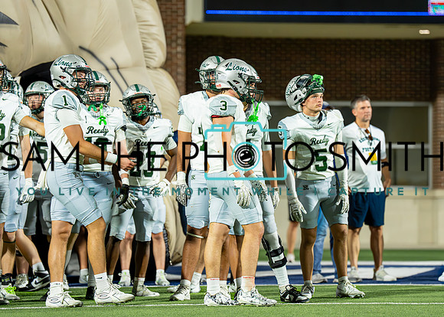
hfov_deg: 10.5
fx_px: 2415
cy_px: 145
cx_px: 261
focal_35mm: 192
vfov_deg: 7.5
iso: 3200
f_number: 2.8
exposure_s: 1/1600
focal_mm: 156
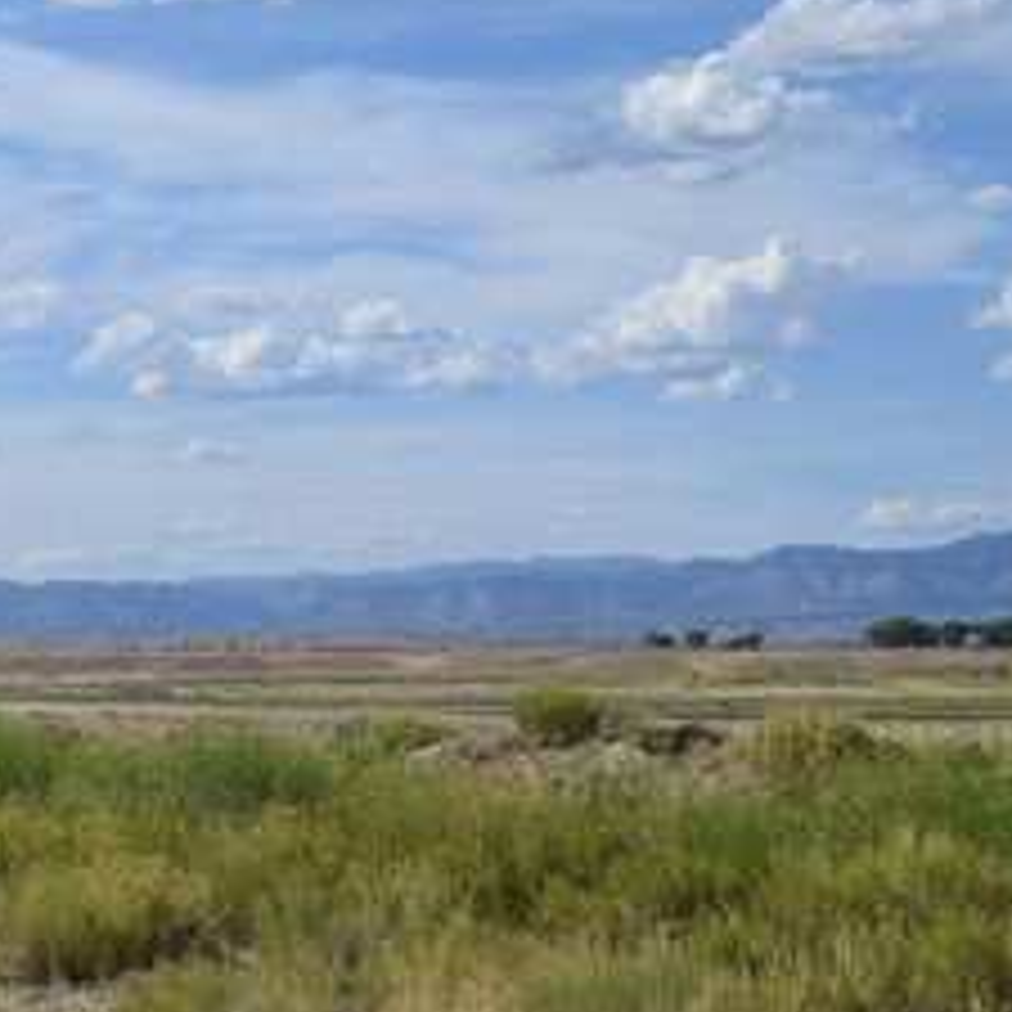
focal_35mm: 109
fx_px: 3605
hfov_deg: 15.1
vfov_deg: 16.0
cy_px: 355
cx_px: -387
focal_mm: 30
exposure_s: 1/500
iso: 200
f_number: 11
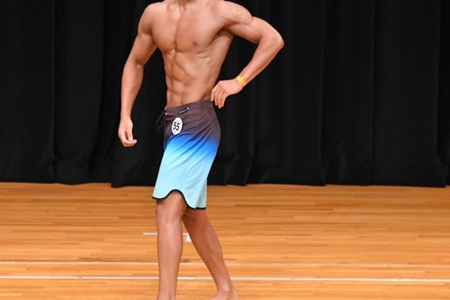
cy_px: 124
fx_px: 5146
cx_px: 213
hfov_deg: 5.0
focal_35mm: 412
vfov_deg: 3.3
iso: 4000
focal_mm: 180
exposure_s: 1/400
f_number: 5.6
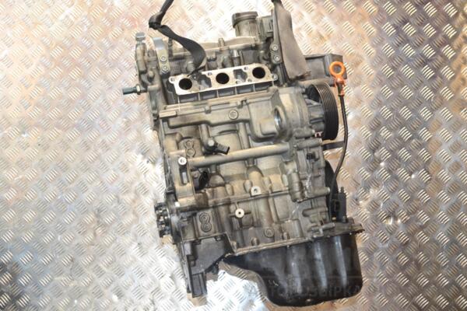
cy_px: 156
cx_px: 234
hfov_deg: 37.9
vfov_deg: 25.8
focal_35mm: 52
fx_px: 681
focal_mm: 35
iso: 2200
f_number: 5.6
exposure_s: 1/60
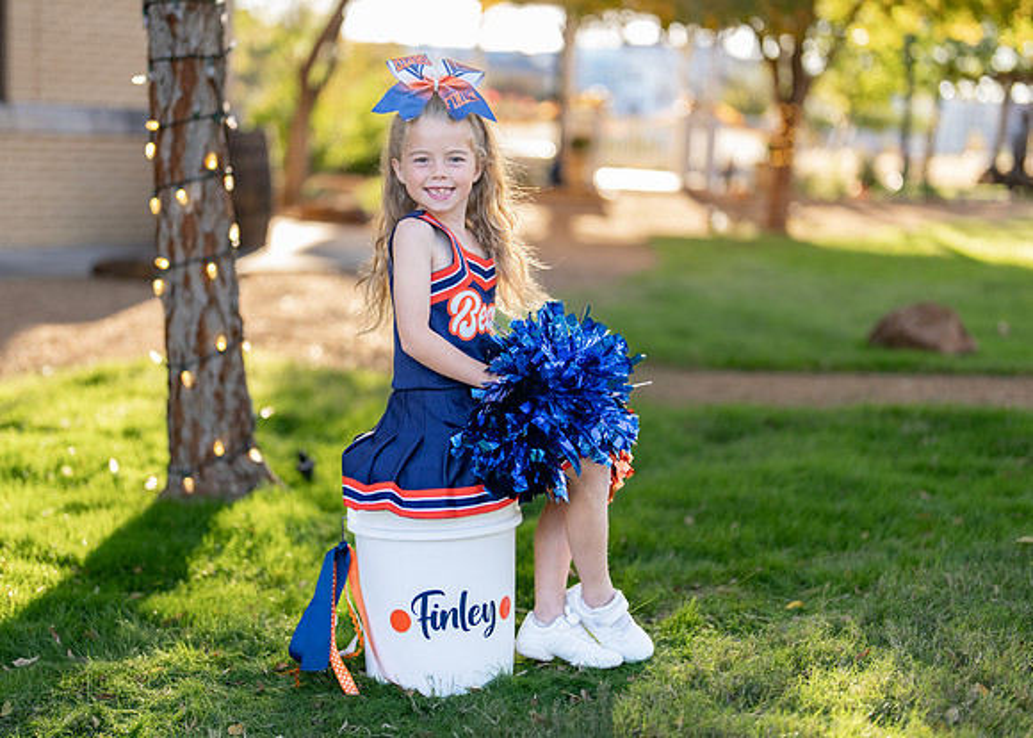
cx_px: 486
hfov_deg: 32.2
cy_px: 338
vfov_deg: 23.3
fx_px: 1786
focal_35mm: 61
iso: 100
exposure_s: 1/640
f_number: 1.2
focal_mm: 50
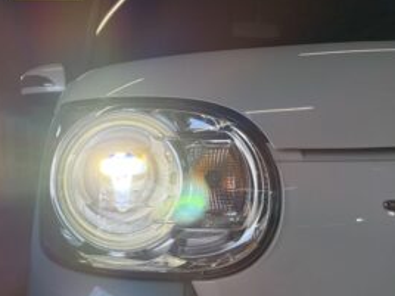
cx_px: 155
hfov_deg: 53.5
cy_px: 183
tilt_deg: +1.2
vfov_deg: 41.5
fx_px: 388
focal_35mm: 34
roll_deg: +2.4
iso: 64
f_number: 1.6
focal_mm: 5.96
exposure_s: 1/1667
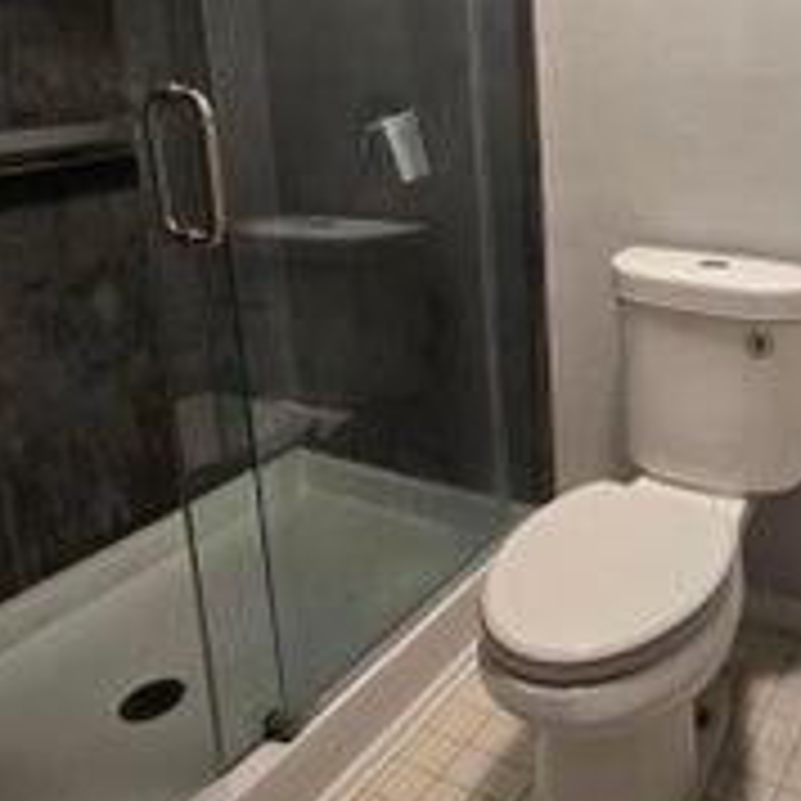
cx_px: 652
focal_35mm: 31
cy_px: 212
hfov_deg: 49.2
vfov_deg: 50.6
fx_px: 812
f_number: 2.2
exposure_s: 1/60
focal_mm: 2.2
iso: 200
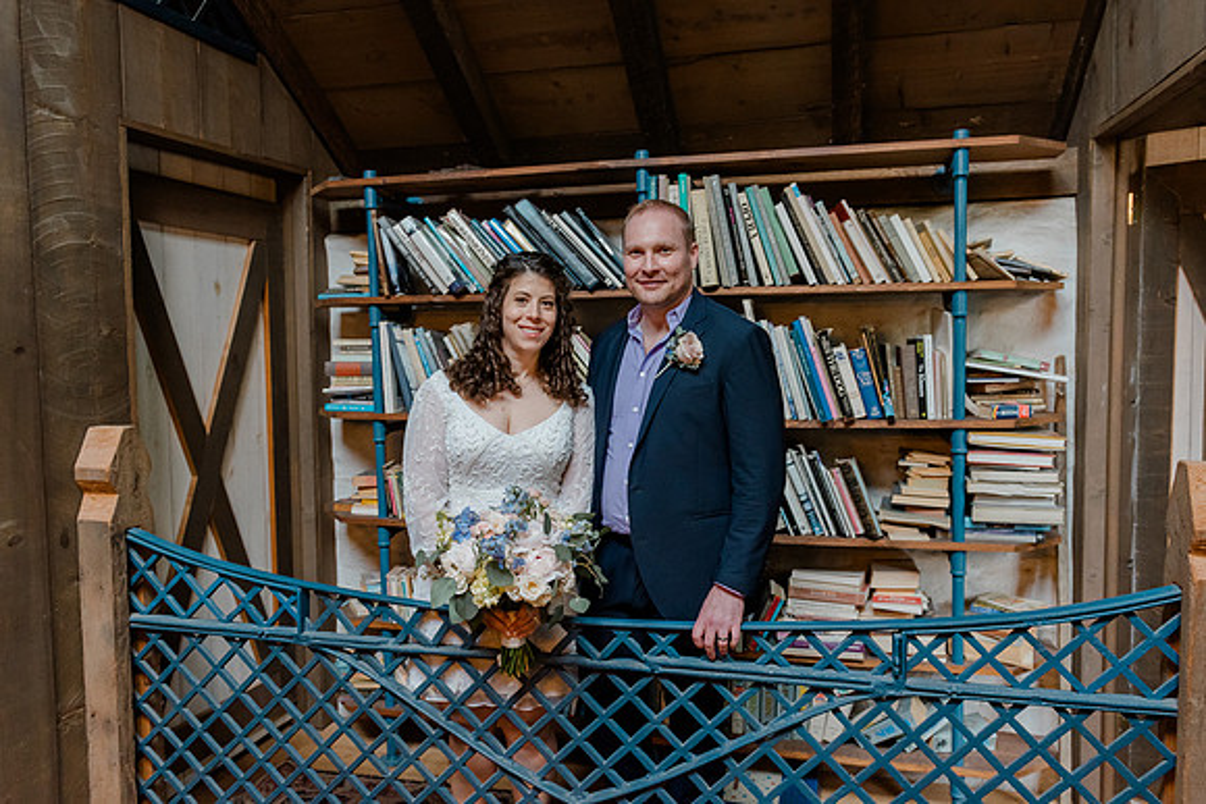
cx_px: 620
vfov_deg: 49.5
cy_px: 398
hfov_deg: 69.3
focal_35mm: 26
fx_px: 873
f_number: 3.5
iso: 1600
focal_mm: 24
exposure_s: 1/100
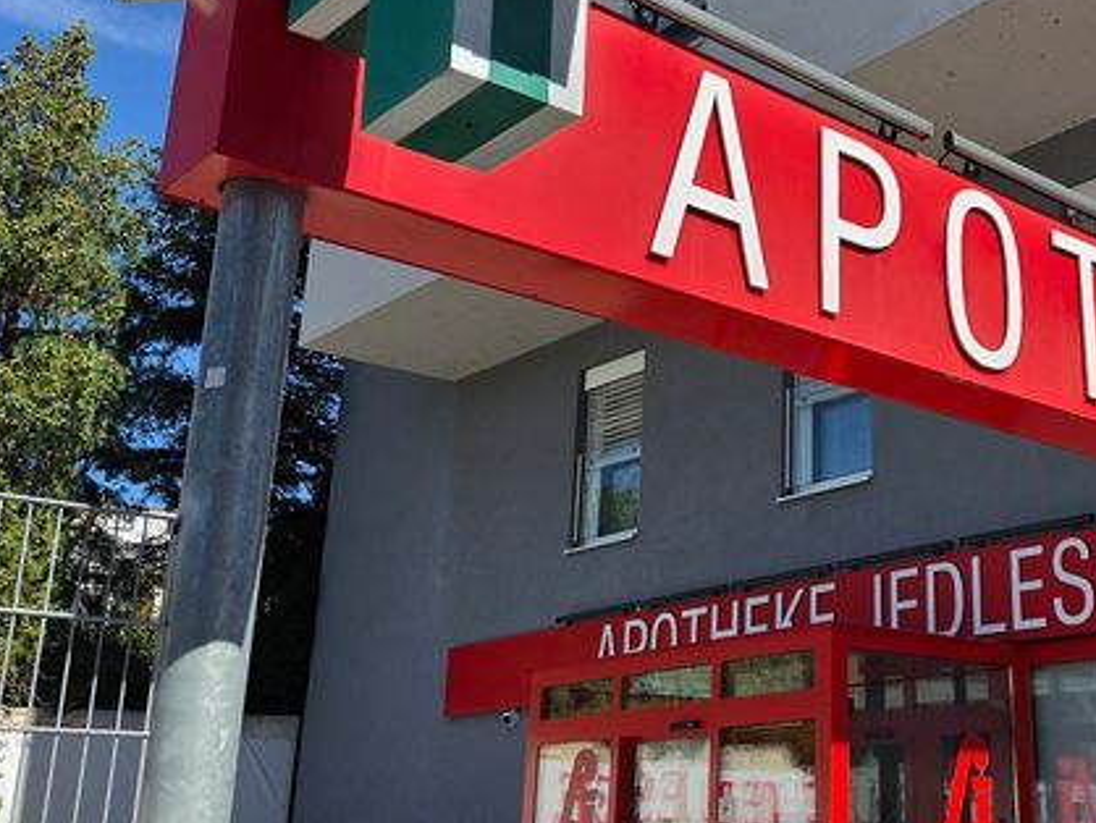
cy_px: 375
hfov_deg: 40.9
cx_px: 894
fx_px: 1394
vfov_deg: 32.9
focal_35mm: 44
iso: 50
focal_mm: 6.5
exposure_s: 1/7939
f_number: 1.4
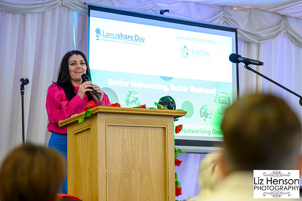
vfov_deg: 13.4
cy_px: 100
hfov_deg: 20.1
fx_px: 853
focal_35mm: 102
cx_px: 151
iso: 12800
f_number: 2.8
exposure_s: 1/200
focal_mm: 101
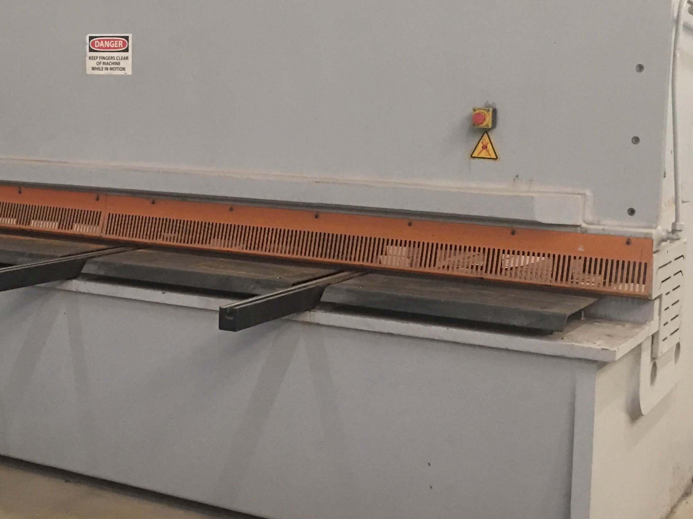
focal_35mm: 58
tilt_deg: -4.2
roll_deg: -1.0
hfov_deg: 32.8
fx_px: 1161
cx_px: 205
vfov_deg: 25.2
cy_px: 230
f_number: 2.2
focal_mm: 4.15
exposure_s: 1/15
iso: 100
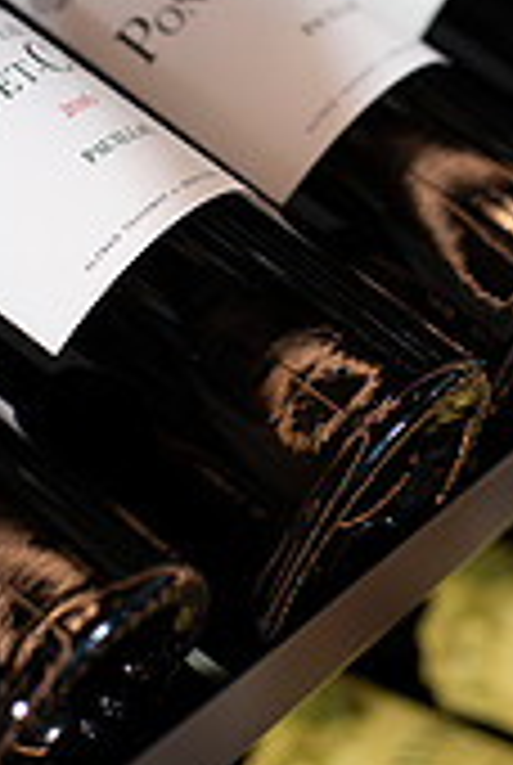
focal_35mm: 132
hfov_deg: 10.4
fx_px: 2810
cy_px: -68
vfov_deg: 15.1
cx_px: 256
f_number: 3.5
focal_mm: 50
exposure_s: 1/250
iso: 250
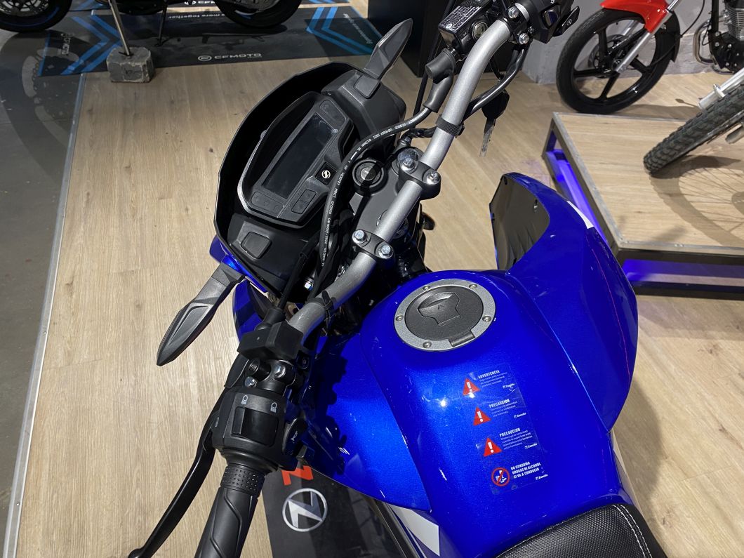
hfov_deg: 67.3
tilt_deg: -41.3
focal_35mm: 26
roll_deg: -3.5
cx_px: 372
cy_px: 279
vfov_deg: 53.1
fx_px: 559
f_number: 1.8
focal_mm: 4.25
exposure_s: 1/50
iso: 100
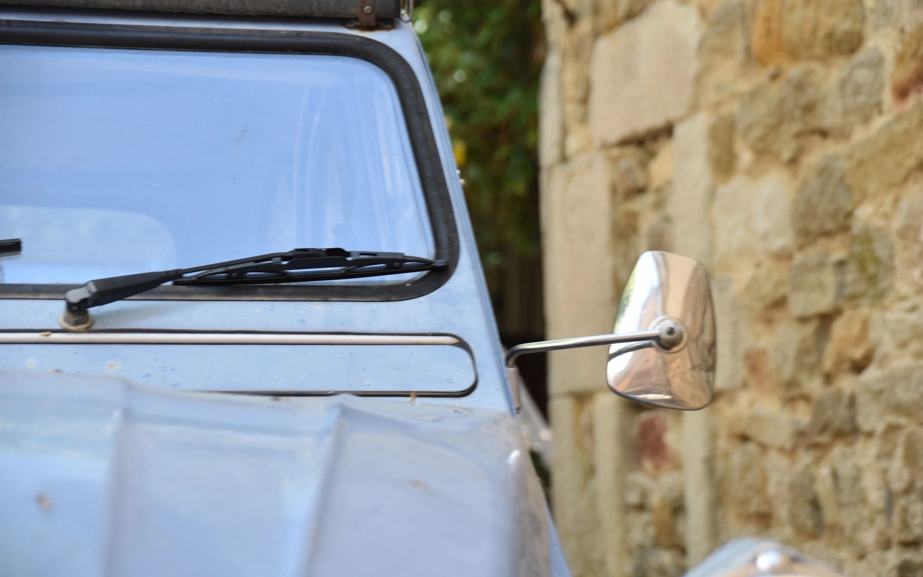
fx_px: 3471
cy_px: 281
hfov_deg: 15.1
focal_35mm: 138
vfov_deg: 9.5
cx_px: 462
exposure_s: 1/160
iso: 400
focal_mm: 90
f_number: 6.3
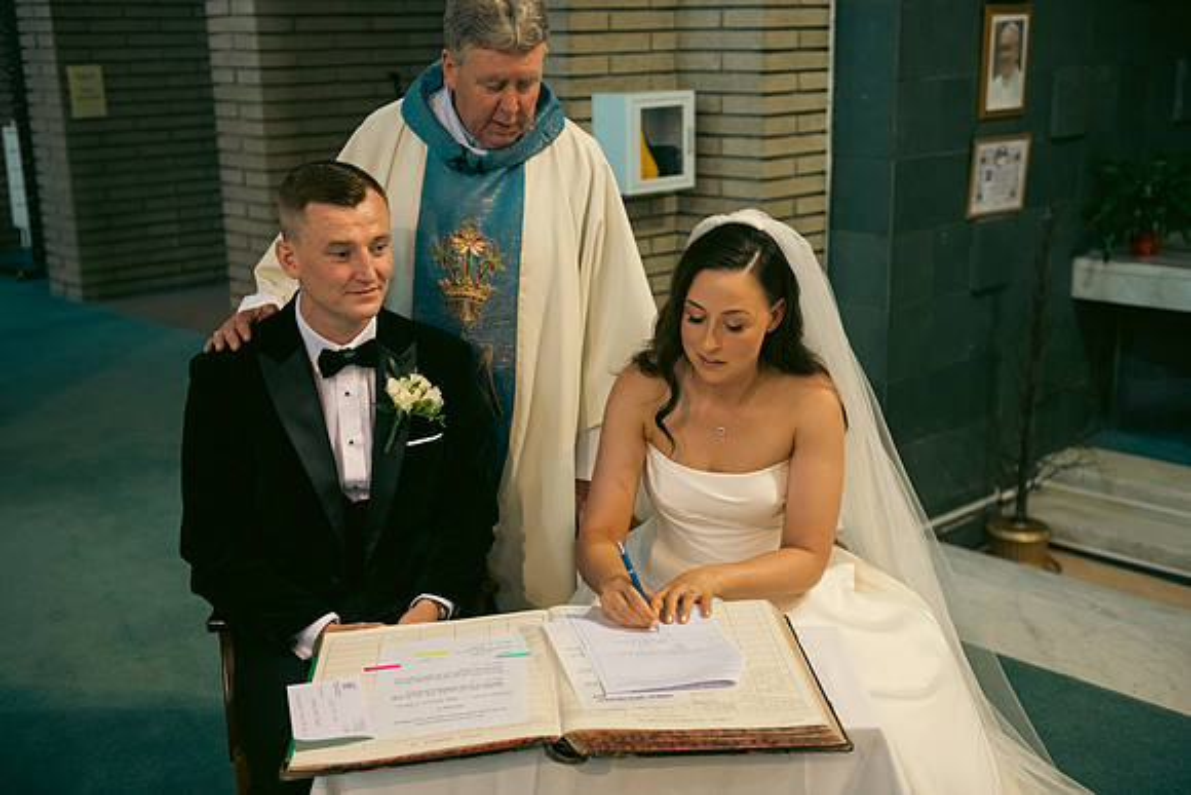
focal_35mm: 44
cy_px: 398
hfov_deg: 44.5
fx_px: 1456
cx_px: 596
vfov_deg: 30.5
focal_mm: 44
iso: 1000
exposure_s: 1/160
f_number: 3.5
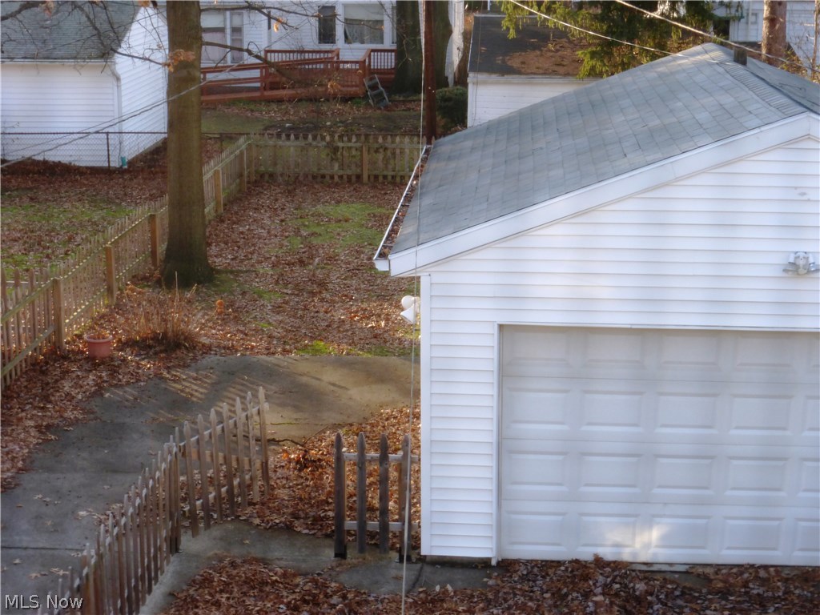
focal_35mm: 61
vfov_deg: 24.0
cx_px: 410
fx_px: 1445
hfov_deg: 31.7
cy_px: 308
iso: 125
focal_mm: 10.3
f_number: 4.7
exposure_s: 1/60
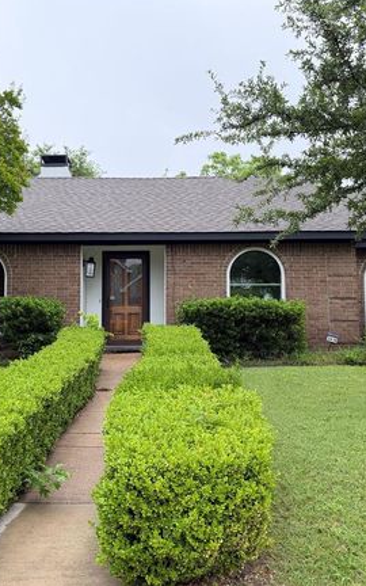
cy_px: 286
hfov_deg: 36.1
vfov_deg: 55.3
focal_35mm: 35
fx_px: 559
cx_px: 144
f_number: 1.78
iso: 100
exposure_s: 1/702
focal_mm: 6.76
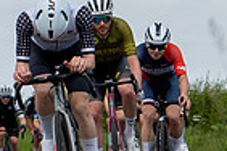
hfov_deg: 4.0
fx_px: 3285
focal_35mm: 521
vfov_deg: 2.6
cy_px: 140
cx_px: 125
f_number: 3.5
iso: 100
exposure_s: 1/1250
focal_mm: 70
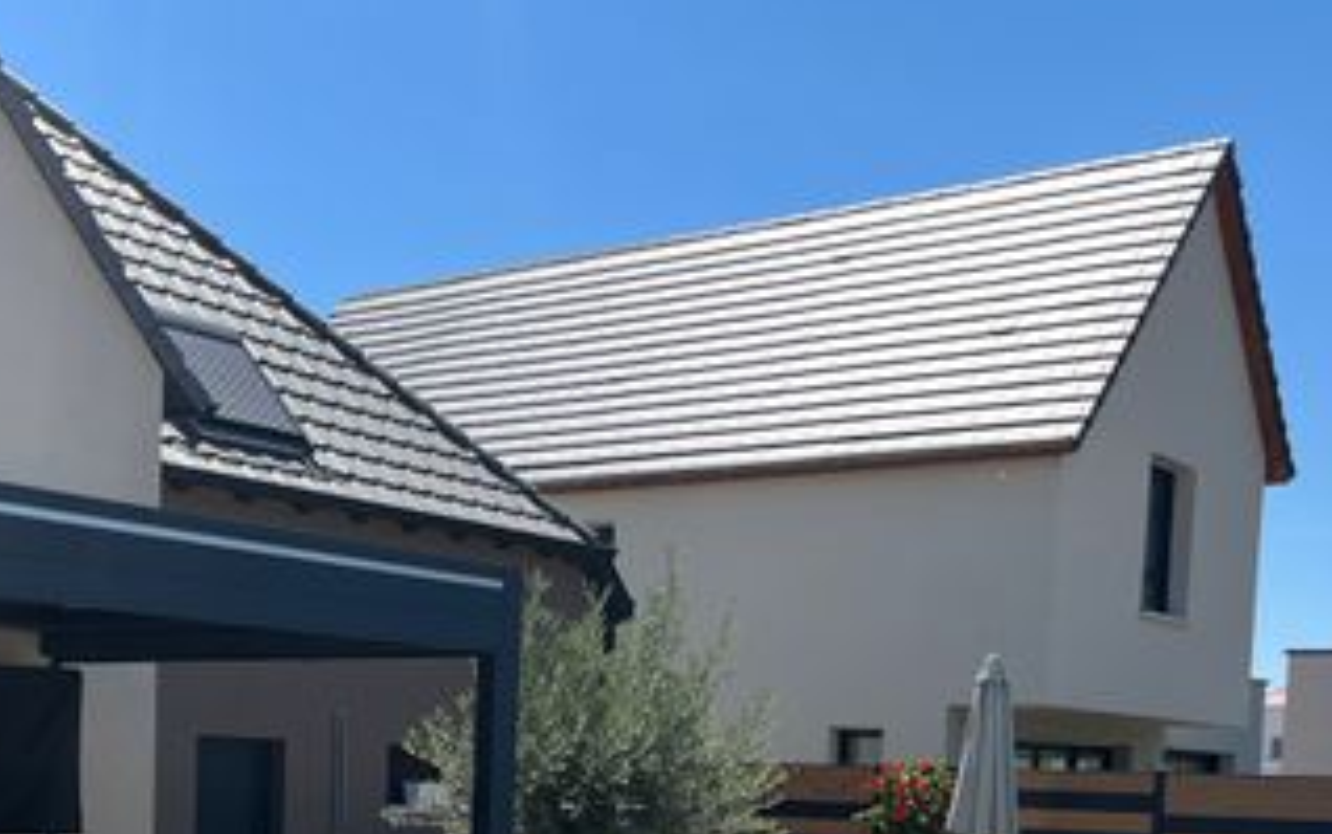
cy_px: 893
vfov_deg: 23.5
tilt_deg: -3.9
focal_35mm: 52
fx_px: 1888
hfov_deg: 38.4
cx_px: 452
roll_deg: -1.9
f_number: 1.6
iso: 50
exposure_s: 1/3623
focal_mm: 5.1
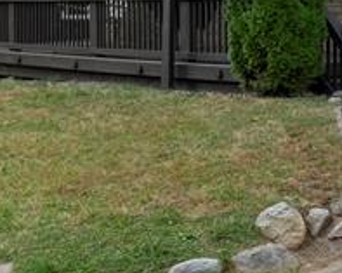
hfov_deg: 20.6
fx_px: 839
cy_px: 3
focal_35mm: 83
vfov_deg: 18.0
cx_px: 467
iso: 100
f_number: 4
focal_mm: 17
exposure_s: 1/125
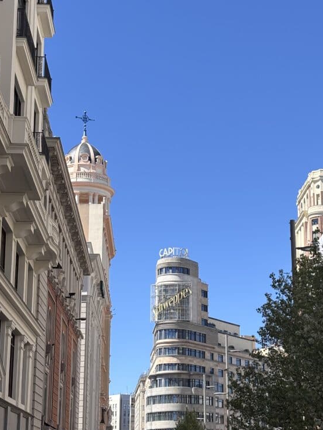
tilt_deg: +13.6
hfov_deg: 20.4
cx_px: 220
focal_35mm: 72
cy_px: 242
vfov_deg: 27.0
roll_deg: -1.0
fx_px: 896
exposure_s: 1/2151
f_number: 1.6
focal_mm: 5.96
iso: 40
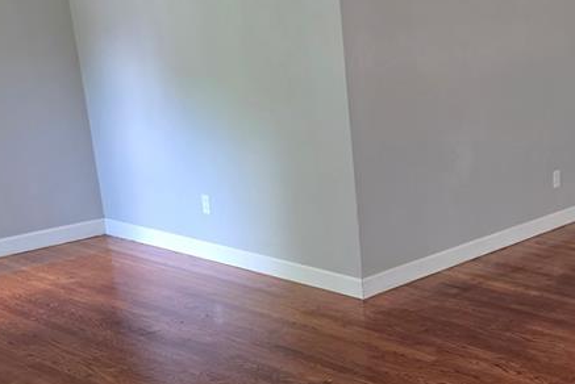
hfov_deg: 32.7
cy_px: 246
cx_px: 575
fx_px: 895
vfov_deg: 24.1
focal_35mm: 56
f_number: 1.7
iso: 400
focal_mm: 6.25
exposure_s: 1/120
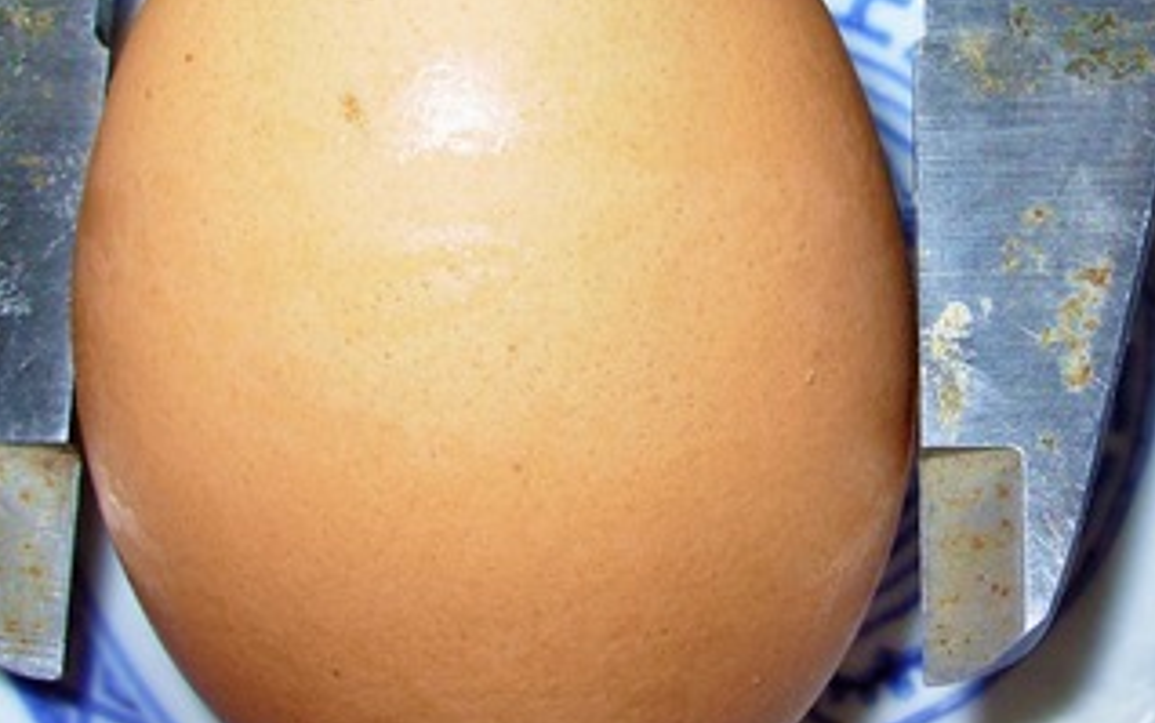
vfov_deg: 17.2
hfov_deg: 26.8
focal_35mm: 76
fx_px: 2393
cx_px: 854
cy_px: 309
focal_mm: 6.3
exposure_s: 1/32
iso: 50
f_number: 4.9
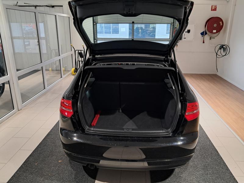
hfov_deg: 65.3
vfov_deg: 51.4
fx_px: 190
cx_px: 122
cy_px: 92
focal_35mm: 27
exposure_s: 1/50
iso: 320
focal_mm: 4
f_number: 1.8
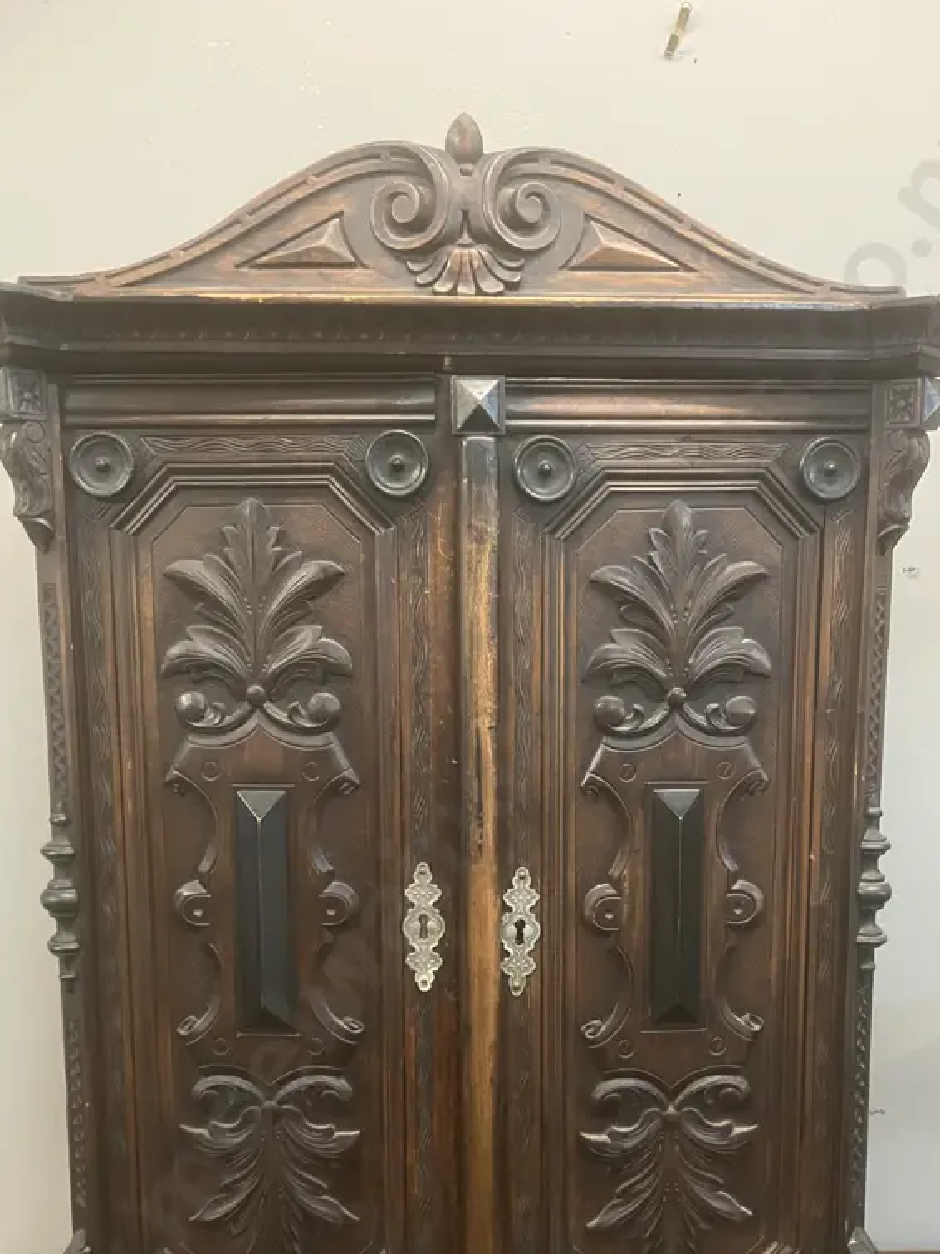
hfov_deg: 37.7
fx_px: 1376
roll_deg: +0.2
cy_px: 802
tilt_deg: -9.5
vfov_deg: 48.4
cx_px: 478
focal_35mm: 38
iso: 250
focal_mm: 3.99
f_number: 1.8
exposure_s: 1/33
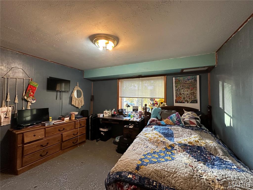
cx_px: 126
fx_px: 102
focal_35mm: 14
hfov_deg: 102.1
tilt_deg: +2.0
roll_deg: -0.1
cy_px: 95
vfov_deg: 85.7
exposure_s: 1/60
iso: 250
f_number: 2.2
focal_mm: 2.22
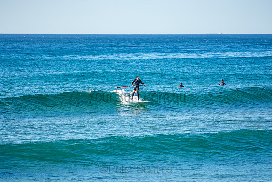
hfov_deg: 6.9
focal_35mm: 300
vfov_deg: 4.6
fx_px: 2267
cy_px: 91
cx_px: 136
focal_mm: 200
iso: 110
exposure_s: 1/1250
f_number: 2.8
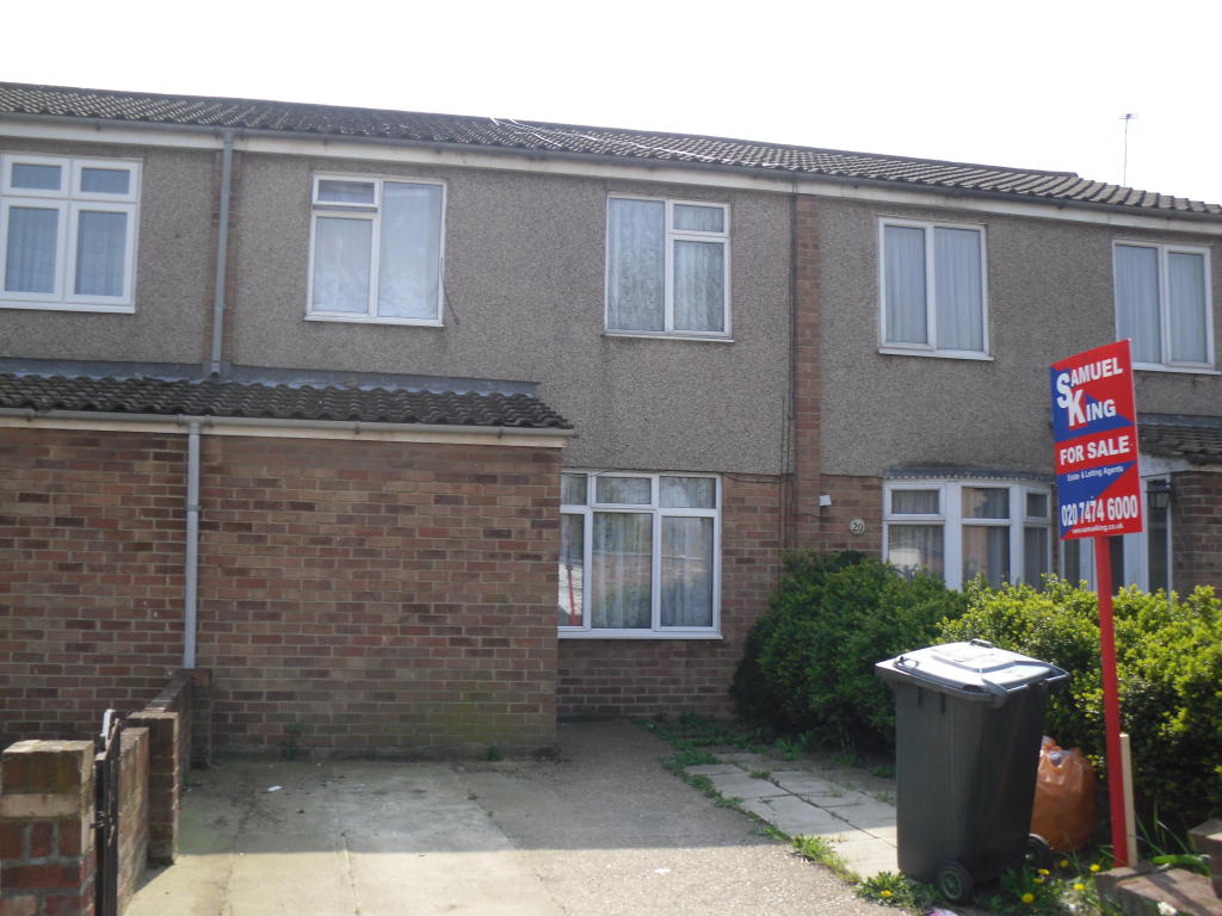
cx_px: 611
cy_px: 458
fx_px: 1236
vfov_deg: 40.7
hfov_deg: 52.6
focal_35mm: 35
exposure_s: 1/86
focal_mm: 6.3
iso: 80
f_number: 7.6
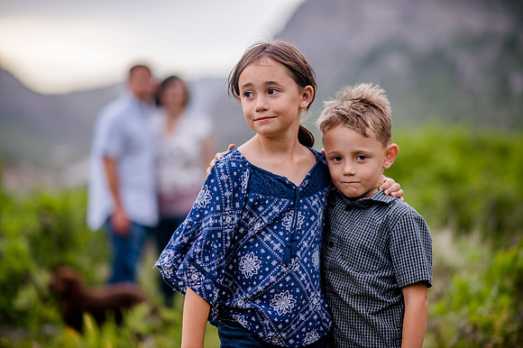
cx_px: 262
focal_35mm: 105
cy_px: 174
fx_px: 1524
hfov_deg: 19.5
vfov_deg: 13.0
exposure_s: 1/250
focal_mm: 105
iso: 400
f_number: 2
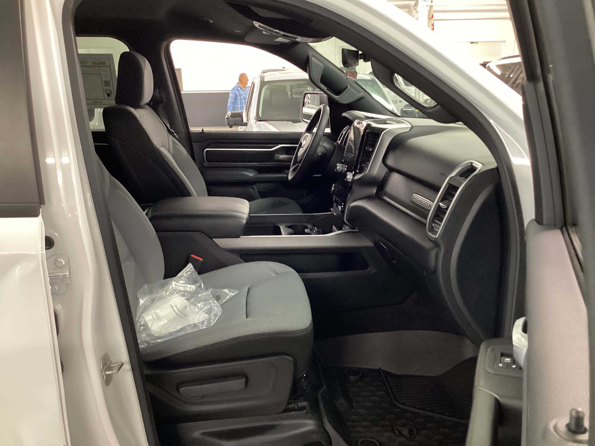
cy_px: 223
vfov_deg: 45.4
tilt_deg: -16.2
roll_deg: +1.5
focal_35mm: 31
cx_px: 298
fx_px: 533
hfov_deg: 58.4
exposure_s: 1/25
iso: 320
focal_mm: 3.3
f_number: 2.4
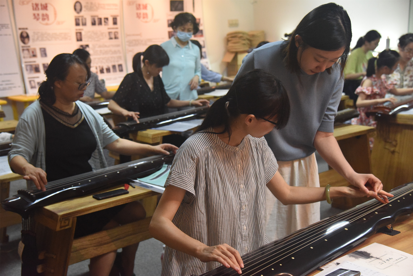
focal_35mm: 50
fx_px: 574
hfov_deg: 39.6
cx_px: 206
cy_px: 138
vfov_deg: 27.0
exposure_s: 1/100
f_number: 5
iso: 6400
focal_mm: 50
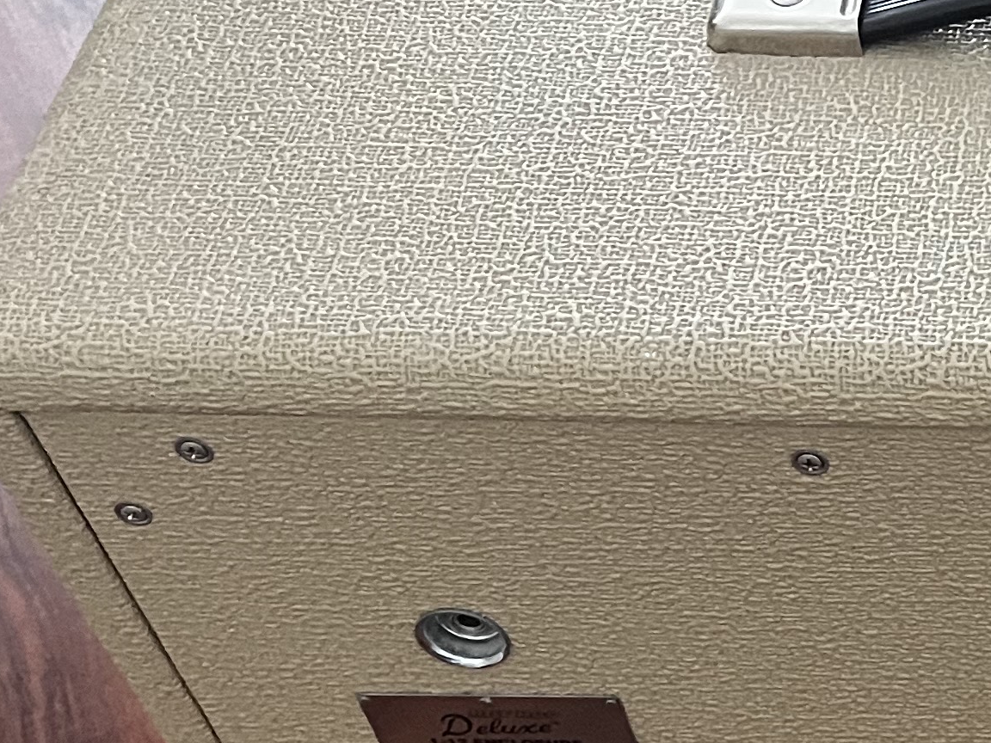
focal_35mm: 91
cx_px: 1346
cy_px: 660
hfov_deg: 19.6
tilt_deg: -51.7
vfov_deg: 16.0
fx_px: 2605
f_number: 1.6
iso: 500
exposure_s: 1/50
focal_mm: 5.1
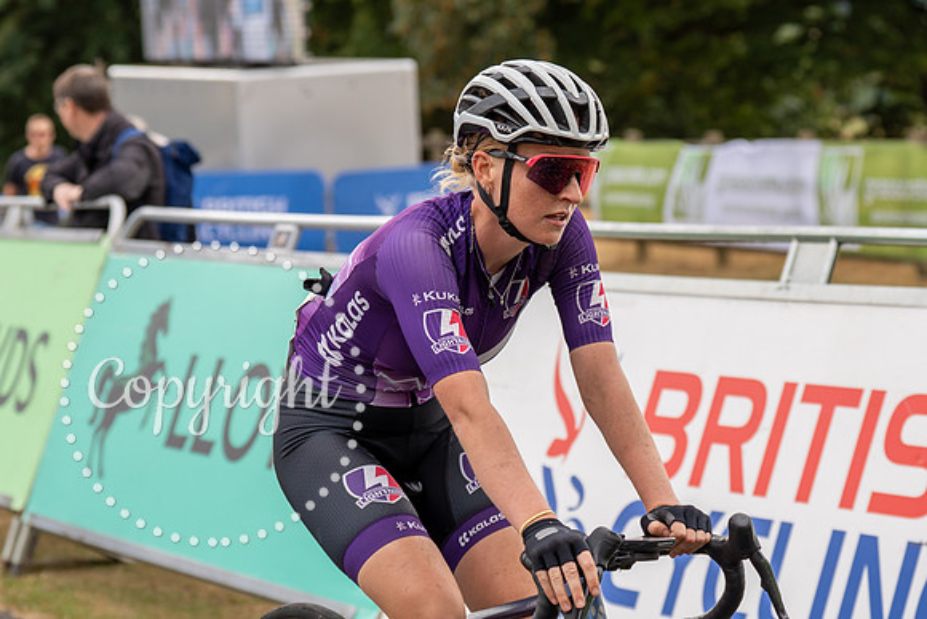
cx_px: 521
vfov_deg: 11.0
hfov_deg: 16.6
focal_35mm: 124
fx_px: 3183
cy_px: 76
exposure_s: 1/1000
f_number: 3.5
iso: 250
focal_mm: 70
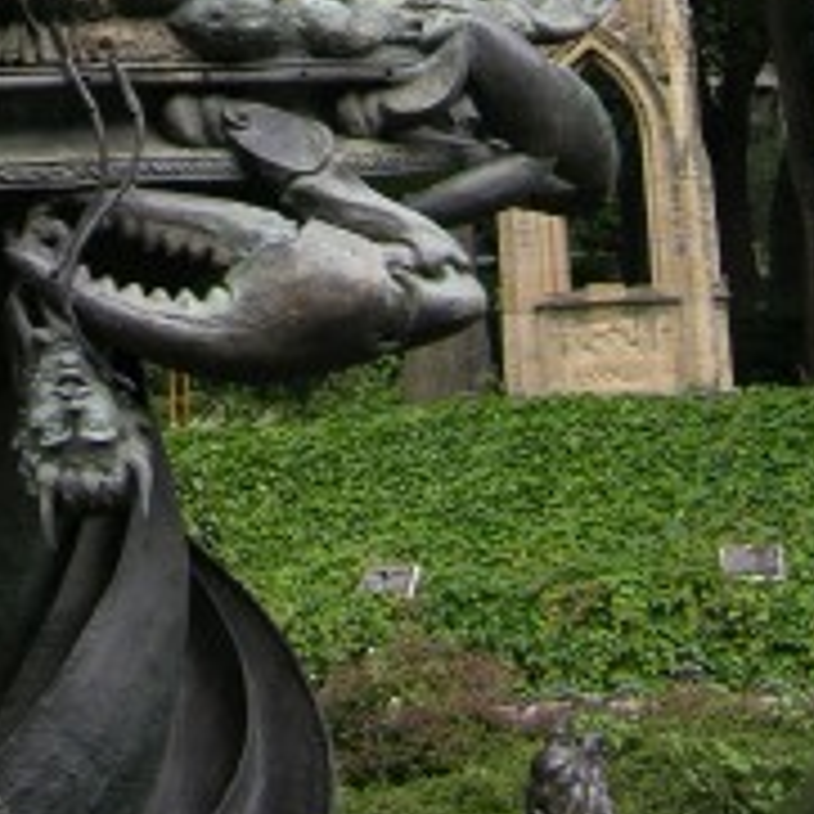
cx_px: -126
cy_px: -715
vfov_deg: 6.9
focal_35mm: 248
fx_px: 6598
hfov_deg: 7.0
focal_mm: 16.8
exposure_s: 1/84.1
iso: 50
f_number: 4.1
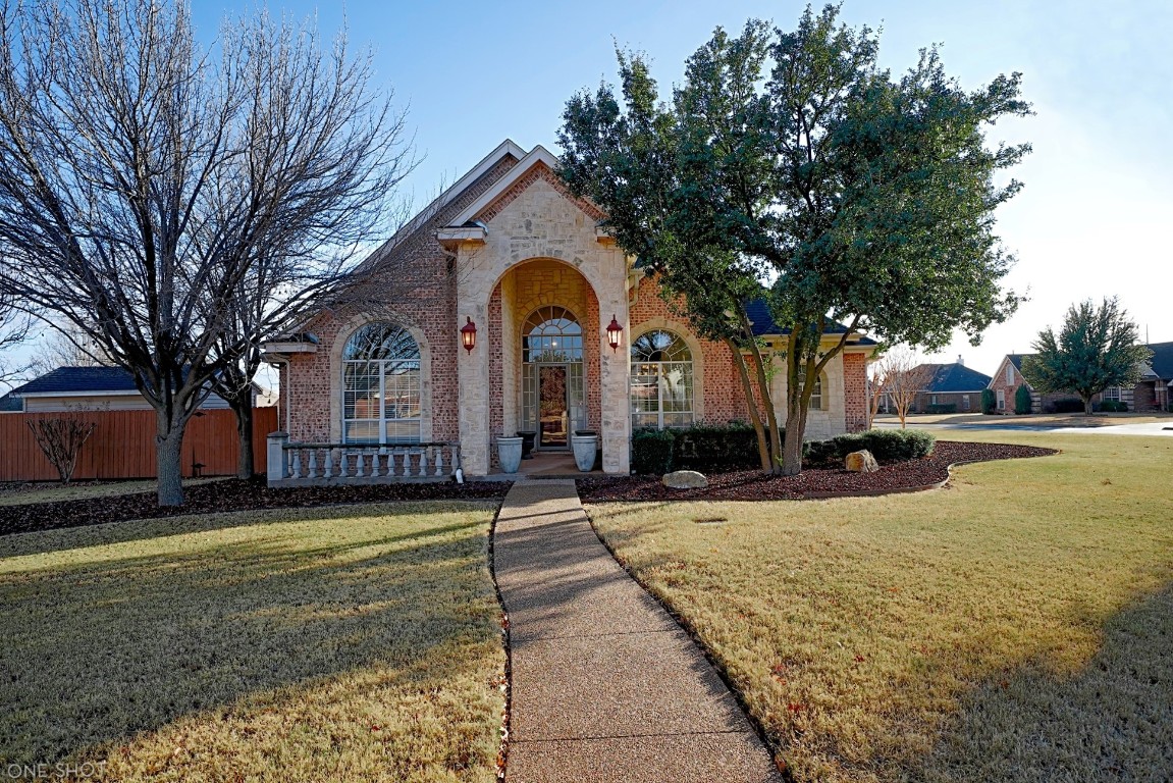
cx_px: 586
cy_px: 392
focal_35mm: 19
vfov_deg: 64.6
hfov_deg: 86.9
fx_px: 619
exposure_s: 1/400
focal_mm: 19
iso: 320
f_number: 7.1
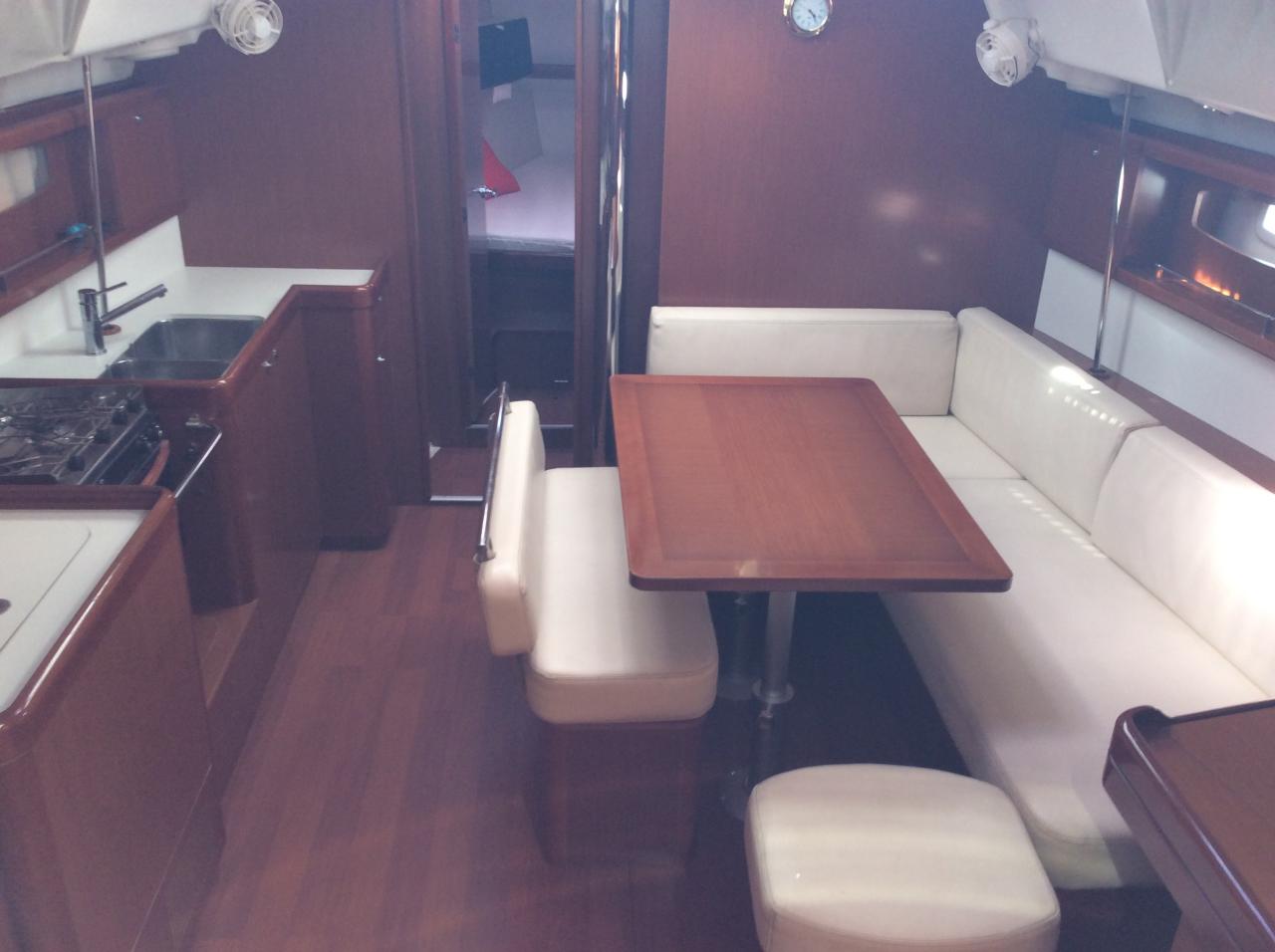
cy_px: 476
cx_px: 638
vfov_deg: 44.1
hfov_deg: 56.9
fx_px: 1177
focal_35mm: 32
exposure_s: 1/25
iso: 32
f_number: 2.4
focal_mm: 3.3
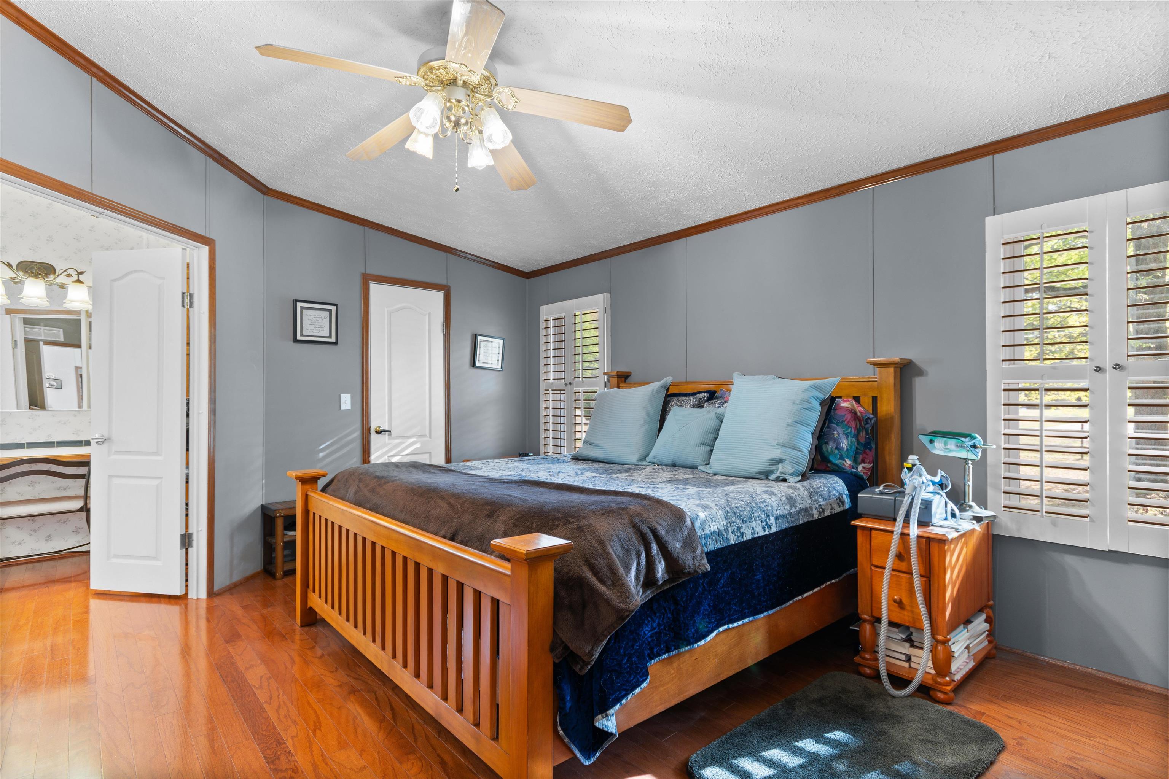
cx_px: 584
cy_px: 390
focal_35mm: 17
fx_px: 552
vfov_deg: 70.4
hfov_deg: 93.3
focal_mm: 11.5
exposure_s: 1.3
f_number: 4.8
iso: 100
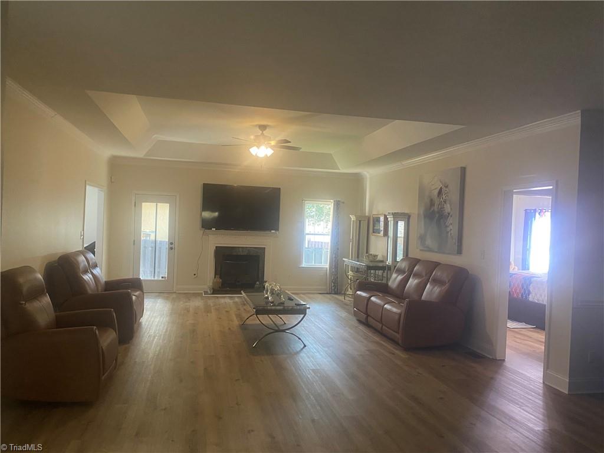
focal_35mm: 26
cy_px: 226
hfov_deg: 67.3
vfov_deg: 53.1
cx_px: 302
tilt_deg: -0.9
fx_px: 454
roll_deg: -1.9
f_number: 1.8
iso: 320
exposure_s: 1/60
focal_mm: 4.25
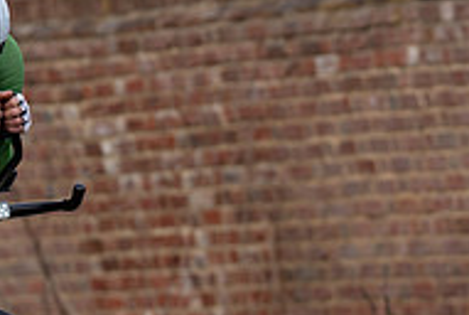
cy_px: 3
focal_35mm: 791
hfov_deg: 2.6
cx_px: -25
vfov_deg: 1.7
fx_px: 10321
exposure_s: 1/800
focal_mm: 188
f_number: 3.5
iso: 160
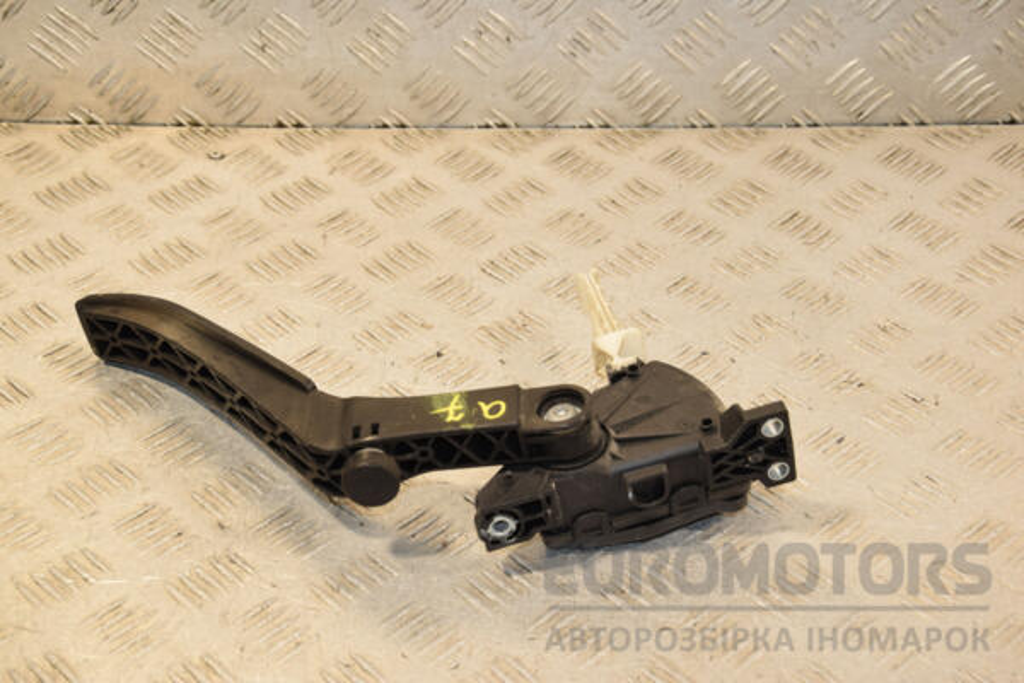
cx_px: 512
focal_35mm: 68
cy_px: 342
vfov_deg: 20.2
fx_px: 1920
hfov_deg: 29.9
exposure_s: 1/200
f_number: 7.1
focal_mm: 45
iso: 800
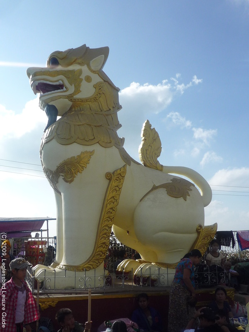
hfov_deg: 37.7
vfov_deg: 49.0
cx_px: 124
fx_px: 364
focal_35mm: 38
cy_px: 166
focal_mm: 4.7
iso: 100
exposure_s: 1/800
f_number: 5
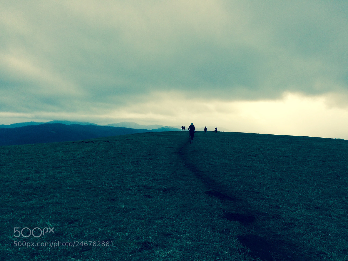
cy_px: 130
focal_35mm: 29
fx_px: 292
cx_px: 174
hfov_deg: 61.7
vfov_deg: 48.2
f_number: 2.2
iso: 32
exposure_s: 1/1080
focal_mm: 4.15
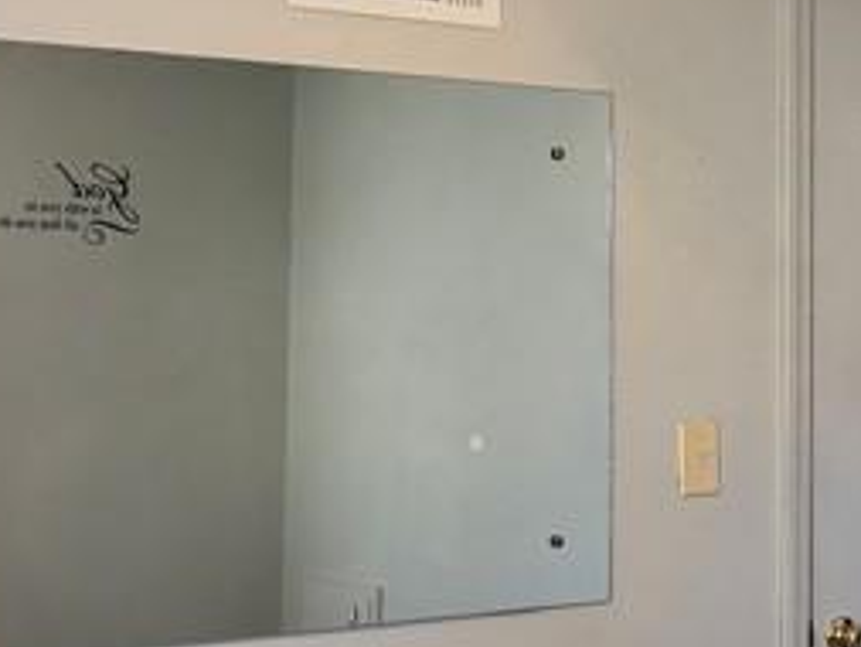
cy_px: 347
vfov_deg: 15.3
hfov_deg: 19.3
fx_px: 2414
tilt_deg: -1.8
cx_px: 987
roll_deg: -1.0
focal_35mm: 97
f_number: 1.78
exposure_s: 1/60
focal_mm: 6.76
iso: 125
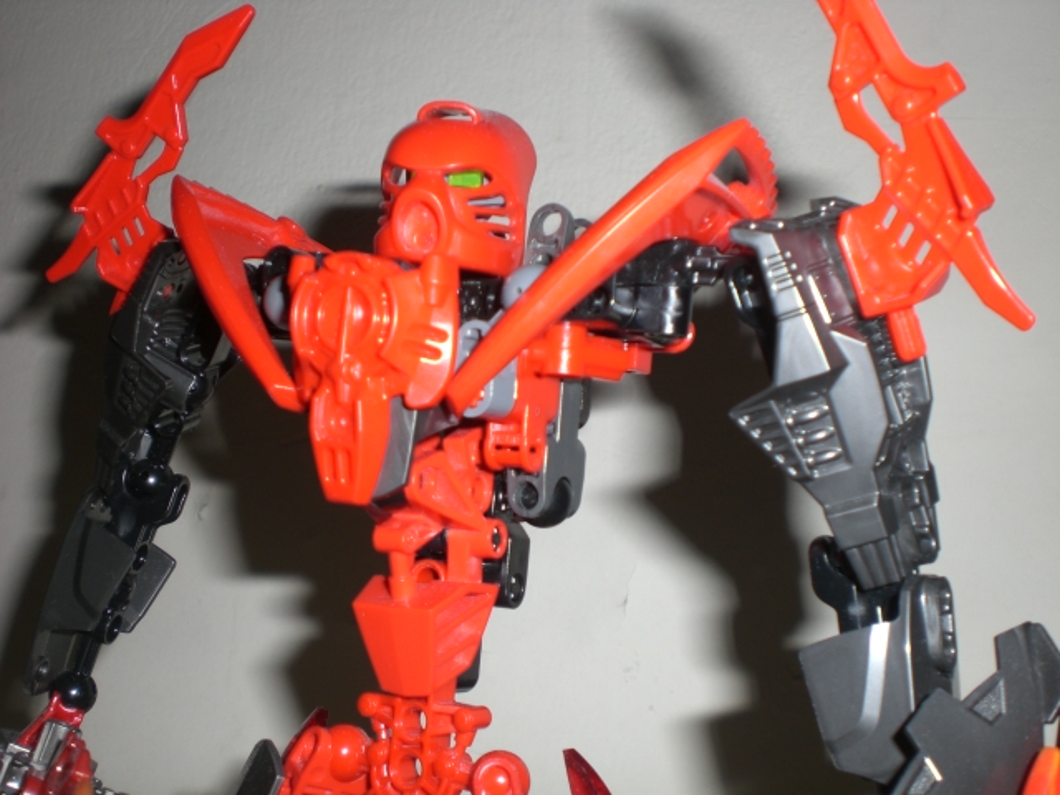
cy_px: 398
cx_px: 530
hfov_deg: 49.0
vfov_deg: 37.7
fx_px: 1164
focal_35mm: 38
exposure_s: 1/60
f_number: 3.1
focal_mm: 6.3
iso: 50
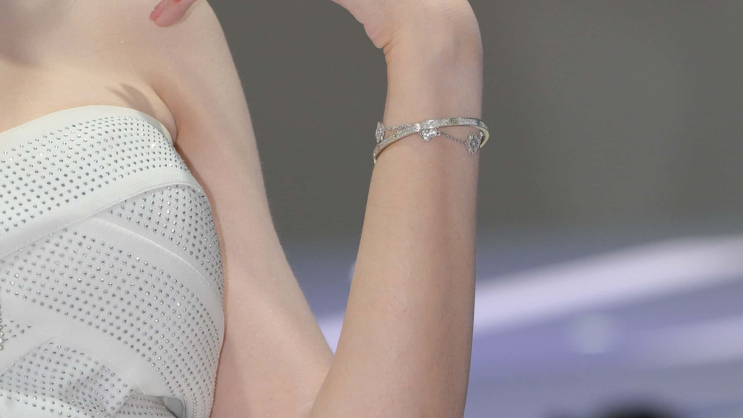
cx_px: 100
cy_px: 477
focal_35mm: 374
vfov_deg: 3.2
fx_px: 7369
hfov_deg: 5.8
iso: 200
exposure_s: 1/200
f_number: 4.5
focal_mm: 99
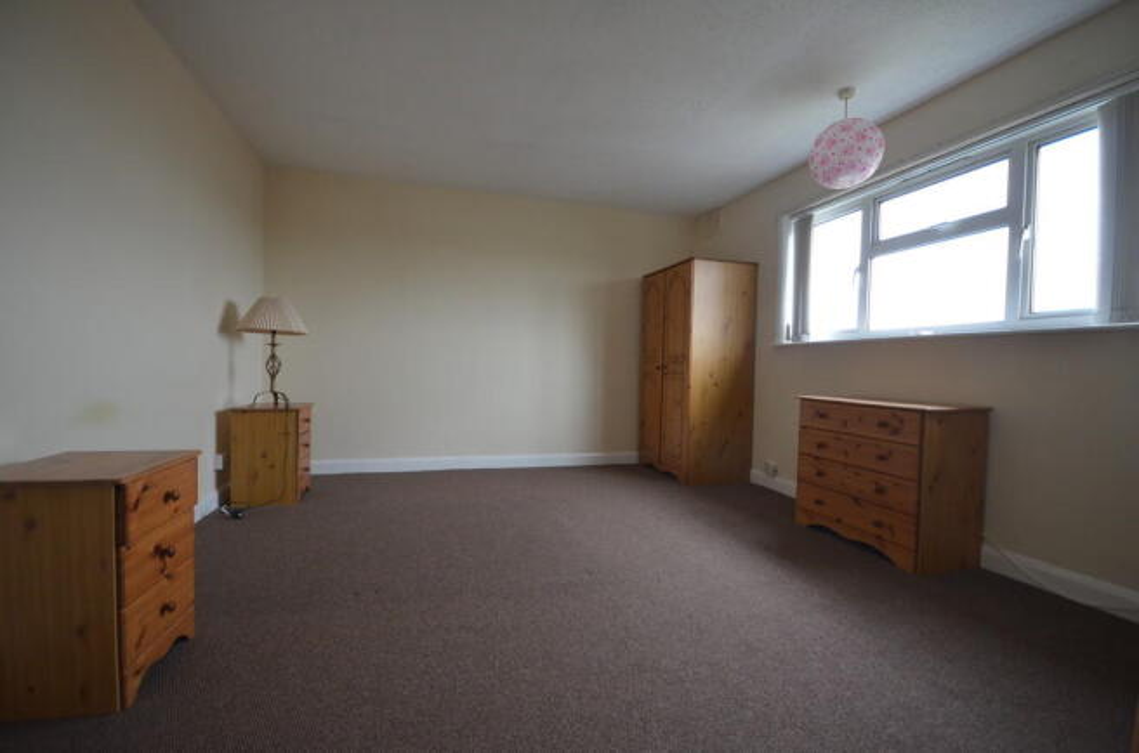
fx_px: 473
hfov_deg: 100.5
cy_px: 376
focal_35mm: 15
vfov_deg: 77.0
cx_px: 570
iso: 800
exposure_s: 1/40
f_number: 4
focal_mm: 10
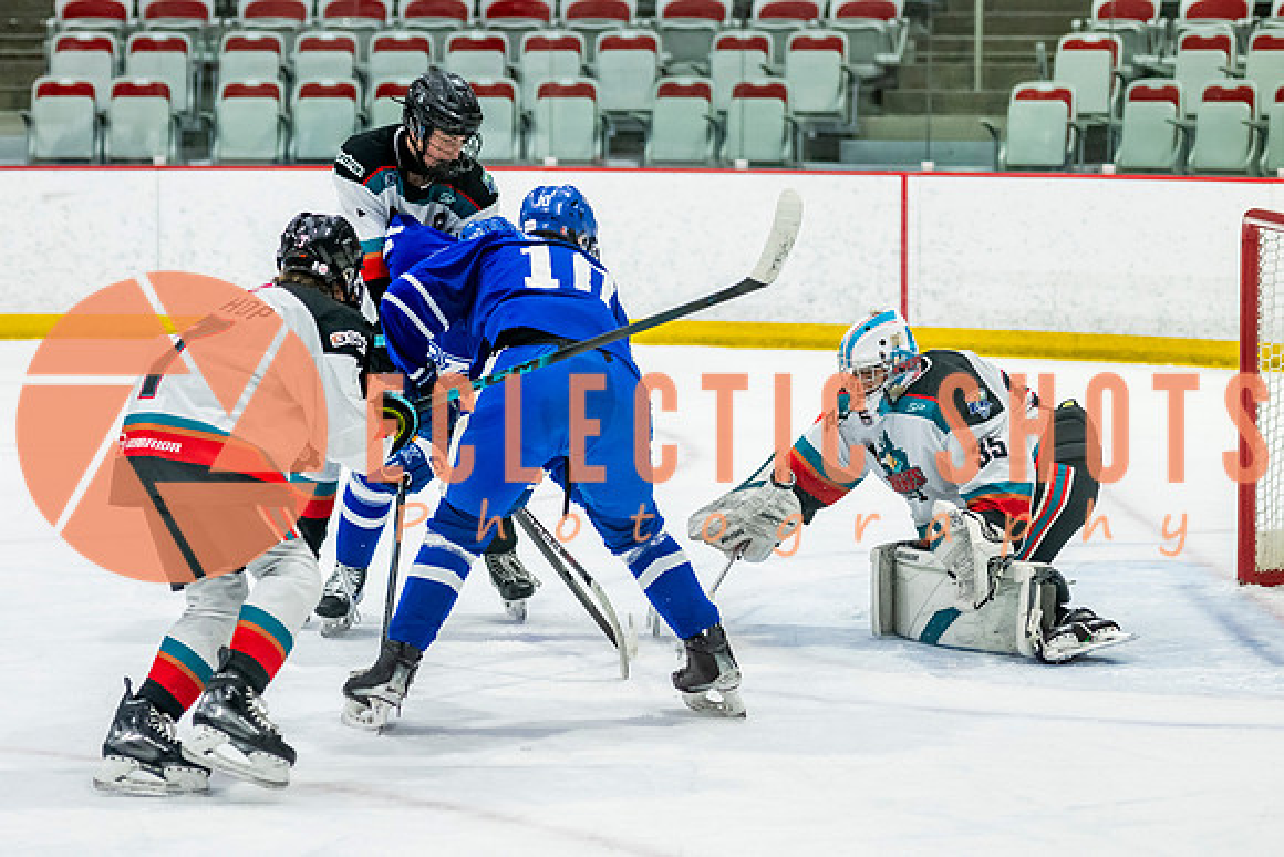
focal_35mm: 140
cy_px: 395
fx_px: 5000
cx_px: 514
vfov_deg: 9.8
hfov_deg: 14.6
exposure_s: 1/1000
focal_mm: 85
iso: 1600
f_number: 3.2
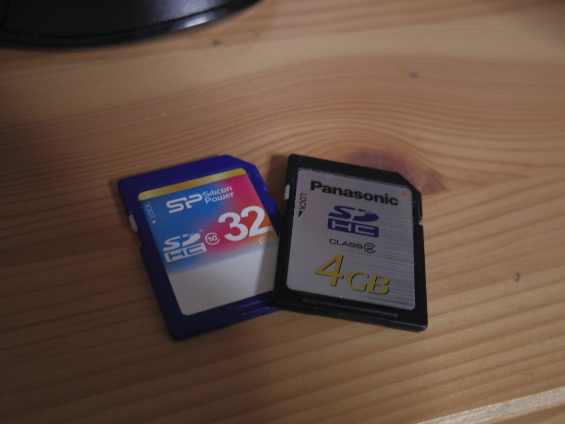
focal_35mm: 47
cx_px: 282
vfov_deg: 30.9
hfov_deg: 40.4
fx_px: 767
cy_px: 212
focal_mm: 8.5
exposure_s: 1/13
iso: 200
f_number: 1.9
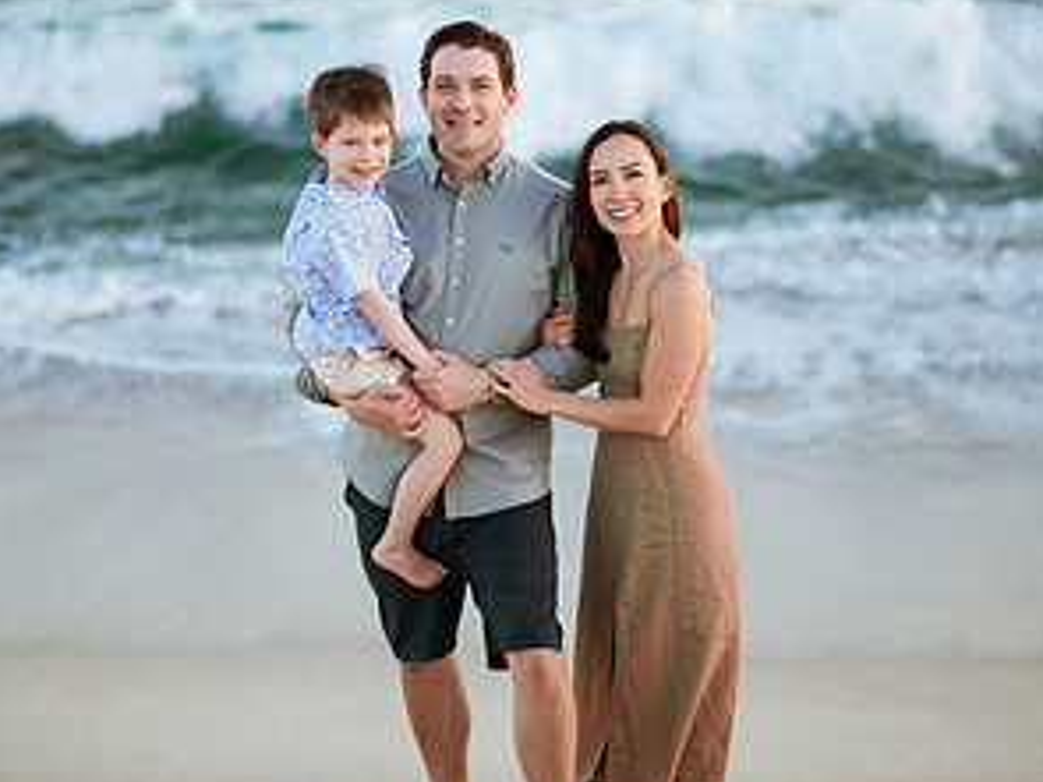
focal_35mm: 85
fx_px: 2560
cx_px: 520
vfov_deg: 17.3
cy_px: 265
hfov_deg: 23.0
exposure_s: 1/800
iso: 100
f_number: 1.4
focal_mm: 58
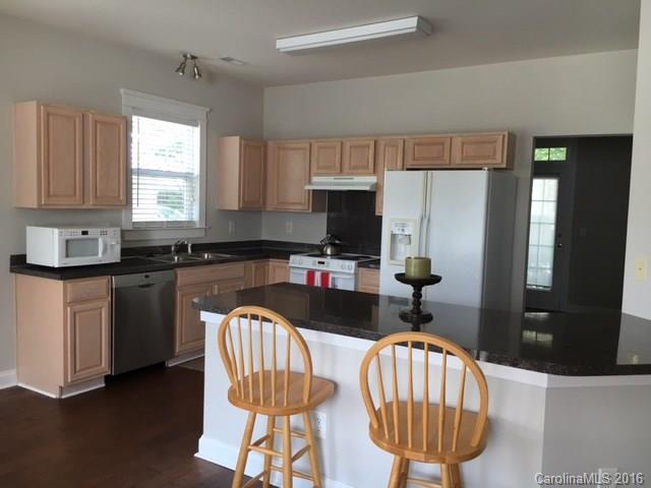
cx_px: 326
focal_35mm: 29
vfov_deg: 48.2
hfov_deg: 61.7
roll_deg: -2.1
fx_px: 545
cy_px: 244
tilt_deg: -4.4
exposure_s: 1/40
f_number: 2.2
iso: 25
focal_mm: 4.15
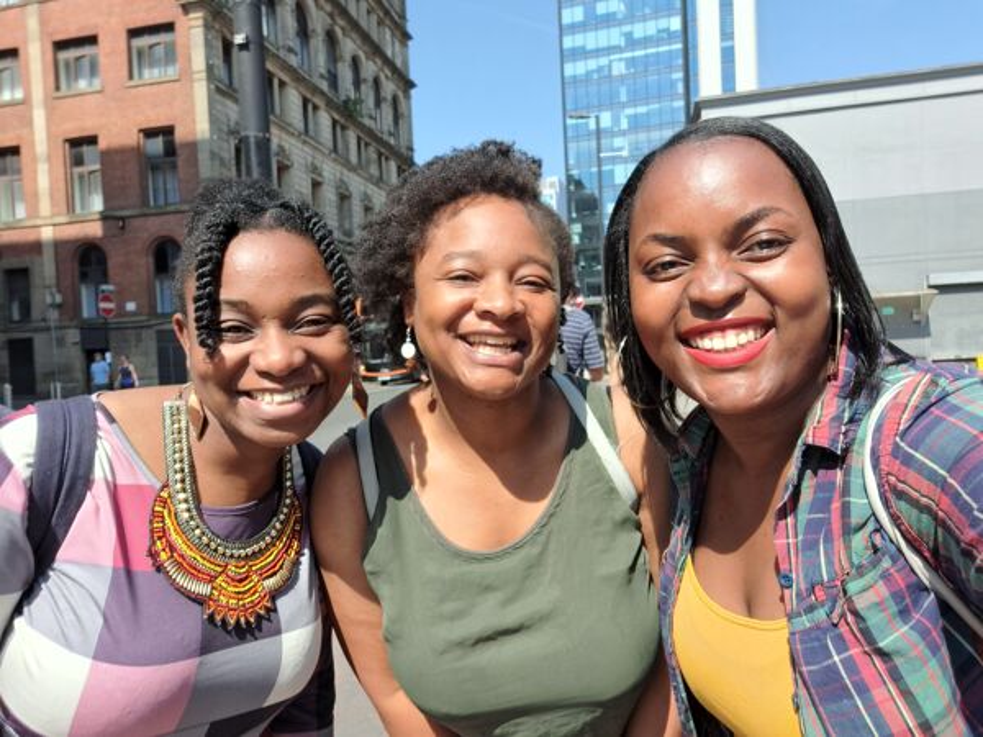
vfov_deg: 54.9
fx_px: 710
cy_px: 368
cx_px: 492
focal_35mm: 25
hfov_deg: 69.4
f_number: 2.2
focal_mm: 3.72
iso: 64
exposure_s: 1/292
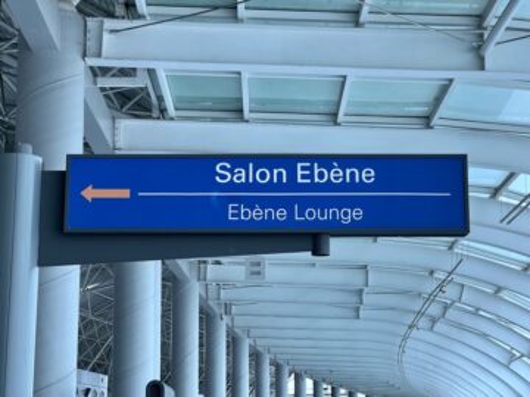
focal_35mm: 77
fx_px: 1179
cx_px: 265
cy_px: 198
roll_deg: +0.2
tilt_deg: +12.4
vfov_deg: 19.1
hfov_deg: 25.3
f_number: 2.8
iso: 50
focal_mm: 9
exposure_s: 1/122
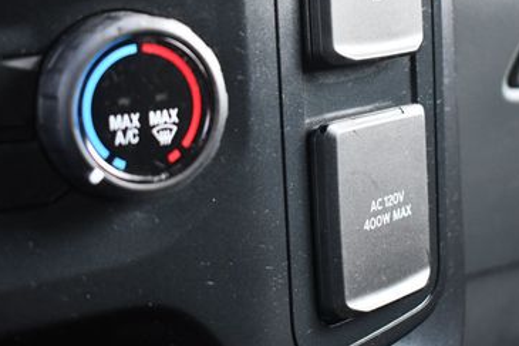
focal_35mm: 79
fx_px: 1138
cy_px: 125
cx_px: 333
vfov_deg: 17.2
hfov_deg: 25.6
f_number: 4.2
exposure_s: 1/125
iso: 1600
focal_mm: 30
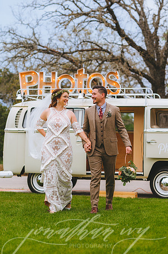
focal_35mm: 85
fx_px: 596
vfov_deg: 23.9
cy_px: 127
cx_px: 84
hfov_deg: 16.0
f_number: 2.8
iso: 160
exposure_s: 1/250
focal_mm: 85
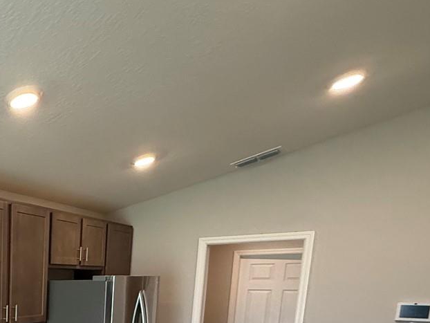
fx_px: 447
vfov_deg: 34.3
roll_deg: +1.5
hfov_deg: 41.4
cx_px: -39
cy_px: 356
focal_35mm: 36
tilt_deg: -5.7
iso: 400
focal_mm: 2.22
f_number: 2.2
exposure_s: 1/120
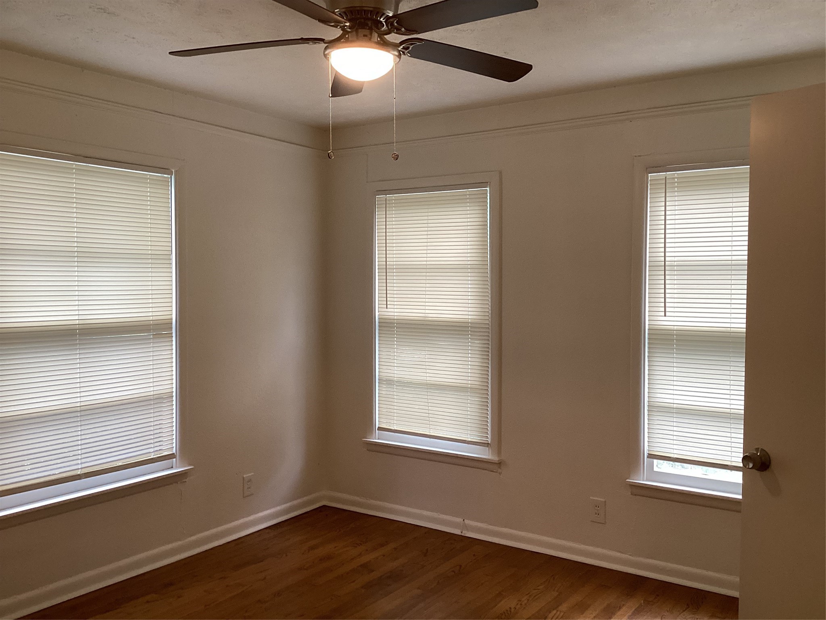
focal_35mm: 31
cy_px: 310
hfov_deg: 58.4
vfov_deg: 45.4
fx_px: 740
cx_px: 413
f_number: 2.4
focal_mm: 3.3
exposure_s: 1/60
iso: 125
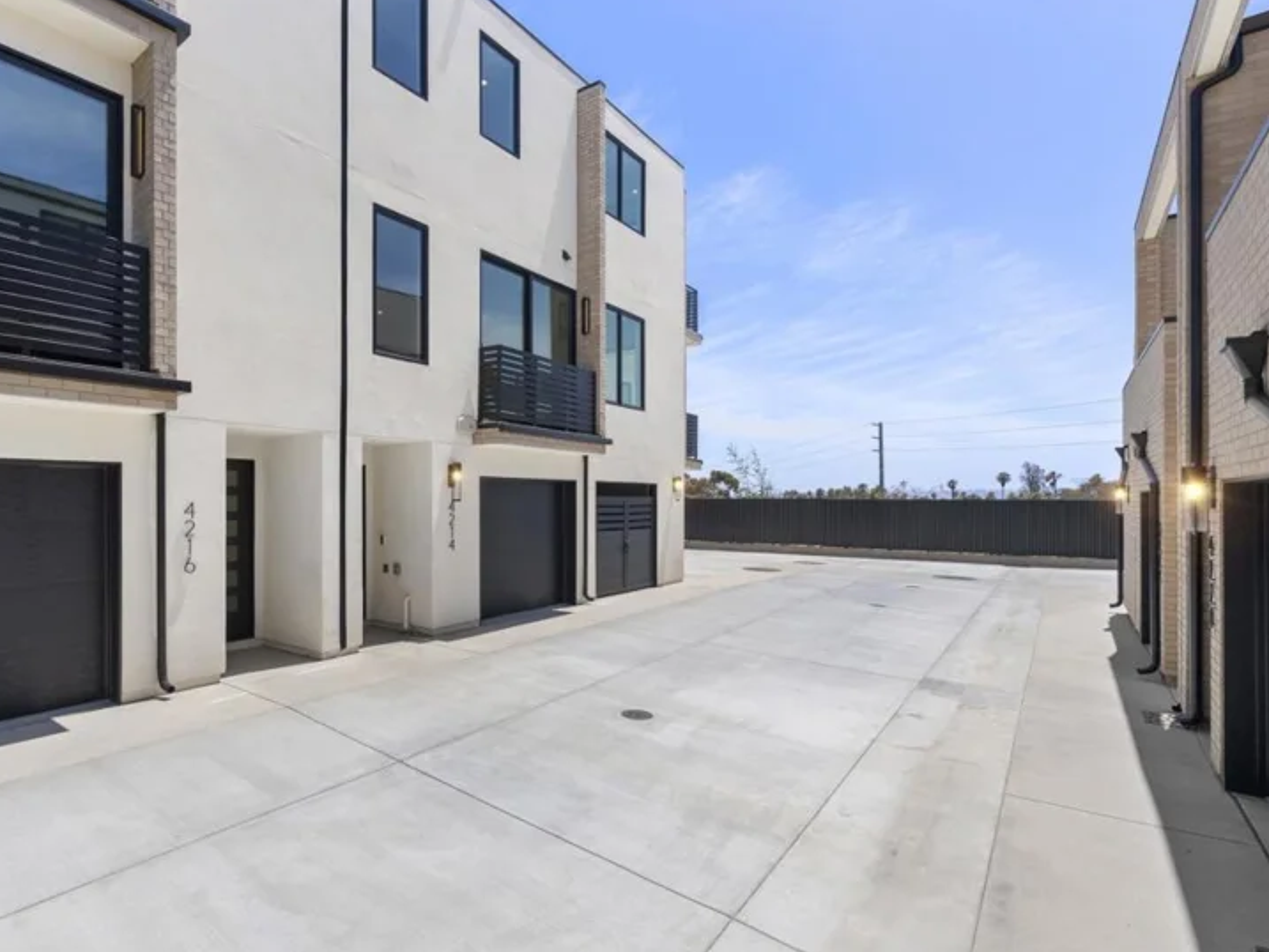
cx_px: 529
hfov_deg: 87.0
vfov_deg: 71.6
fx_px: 660
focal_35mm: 18
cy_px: 485
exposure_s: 1/800
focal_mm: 16
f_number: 8
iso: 500
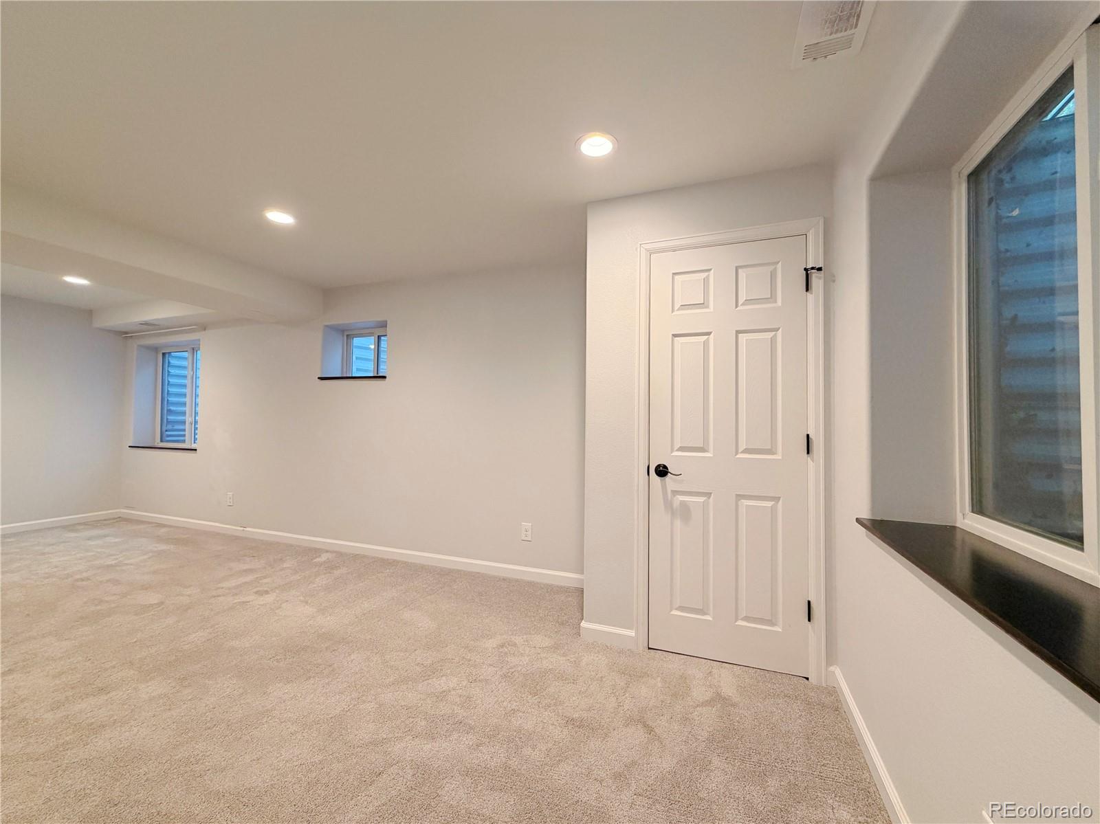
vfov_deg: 85.6
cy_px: 412
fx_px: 445
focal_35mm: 14
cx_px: 550
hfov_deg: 102.1
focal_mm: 2.22
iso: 200
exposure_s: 1/60
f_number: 2.2
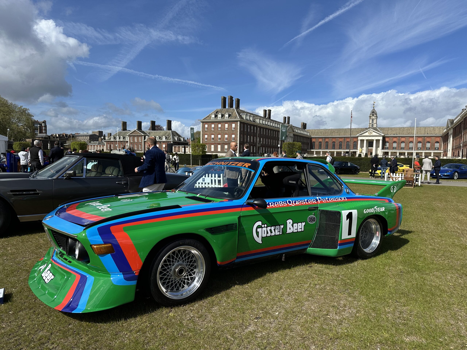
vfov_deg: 56.8
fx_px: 324
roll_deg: -1.5
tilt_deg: -3.0
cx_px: 234
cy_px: 175
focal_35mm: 24
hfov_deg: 71.6
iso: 80
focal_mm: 6.86
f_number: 1.78
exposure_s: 1/5848
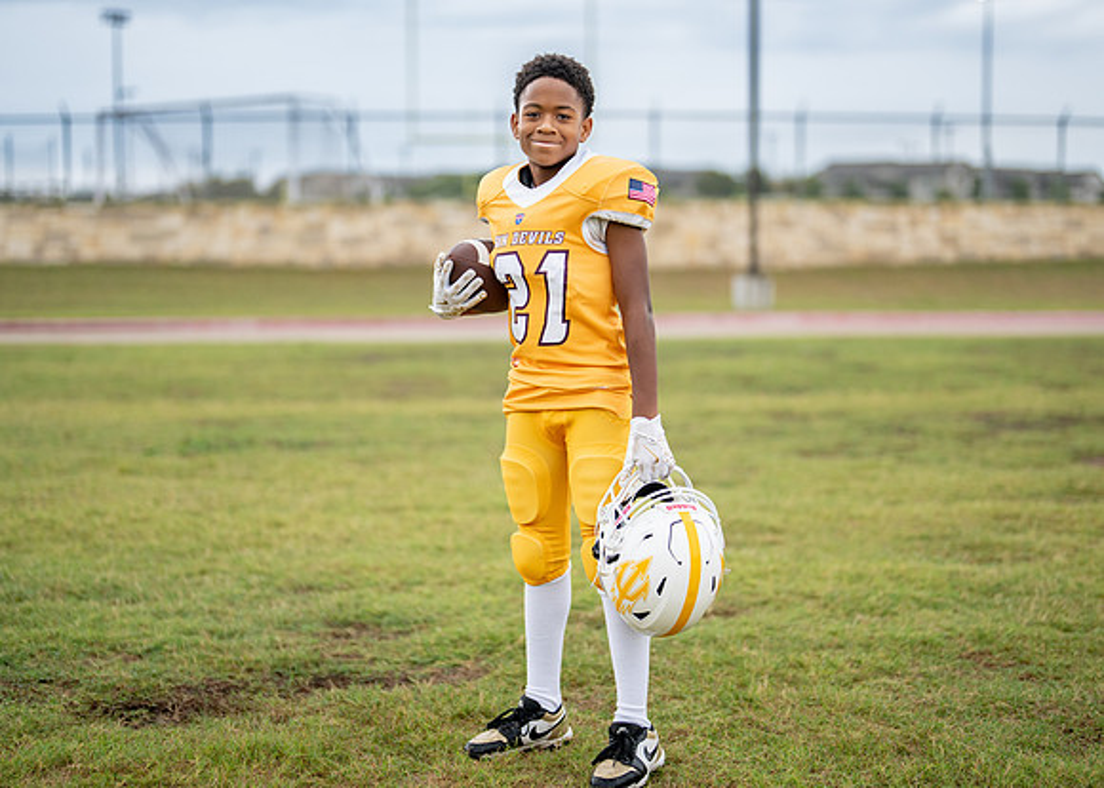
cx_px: 551
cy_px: 357
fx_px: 1884
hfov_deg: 32.7
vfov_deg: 23.6
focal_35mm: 60
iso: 320
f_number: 1.2
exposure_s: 1/1250
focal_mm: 50
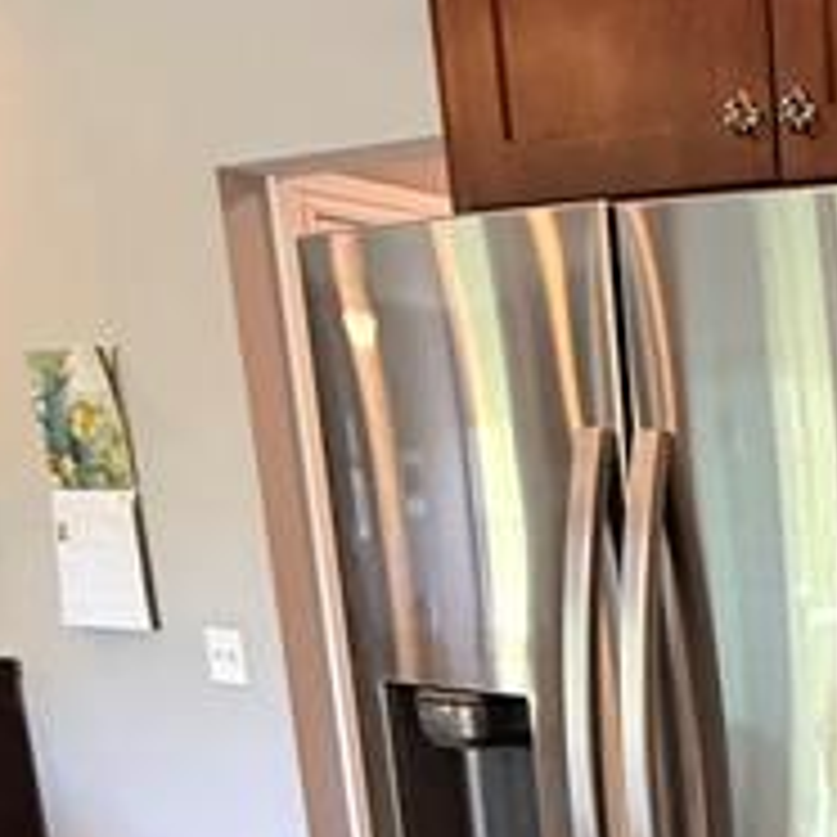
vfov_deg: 31.5
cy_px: 788
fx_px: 1395
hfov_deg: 25.4
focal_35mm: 51
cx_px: 1246
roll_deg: -1.9
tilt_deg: -9.7
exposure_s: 1/60
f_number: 2.2
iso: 320
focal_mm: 2.22
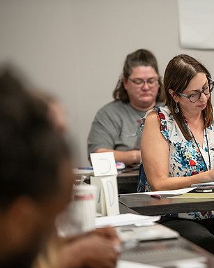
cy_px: 134
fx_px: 1798
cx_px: 197
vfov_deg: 8.5
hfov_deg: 6.8
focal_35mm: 227
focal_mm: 160
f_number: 2.8
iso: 1250
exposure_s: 1/200
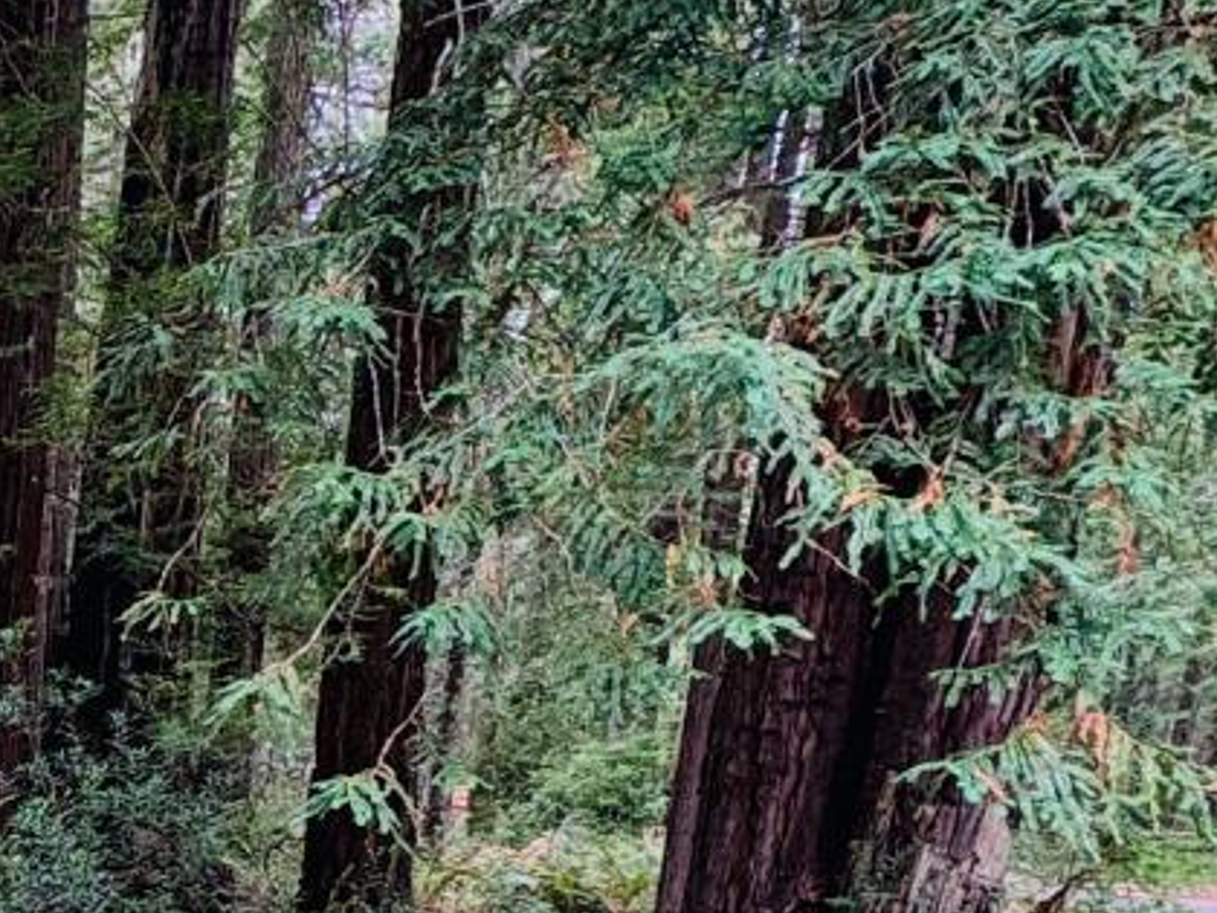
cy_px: 999
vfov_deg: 26.8
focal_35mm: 50
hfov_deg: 30.3
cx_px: -359
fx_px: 1758
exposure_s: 1/99
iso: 100
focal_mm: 2.22
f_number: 2.2
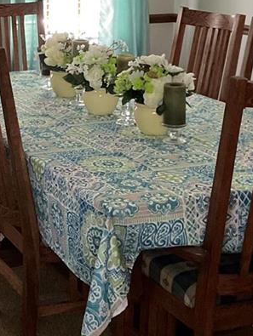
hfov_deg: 16.5
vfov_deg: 22.0
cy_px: 84
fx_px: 856
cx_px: 0
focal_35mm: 88
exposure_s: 1/40
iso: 200
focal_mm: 3
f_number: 1.8
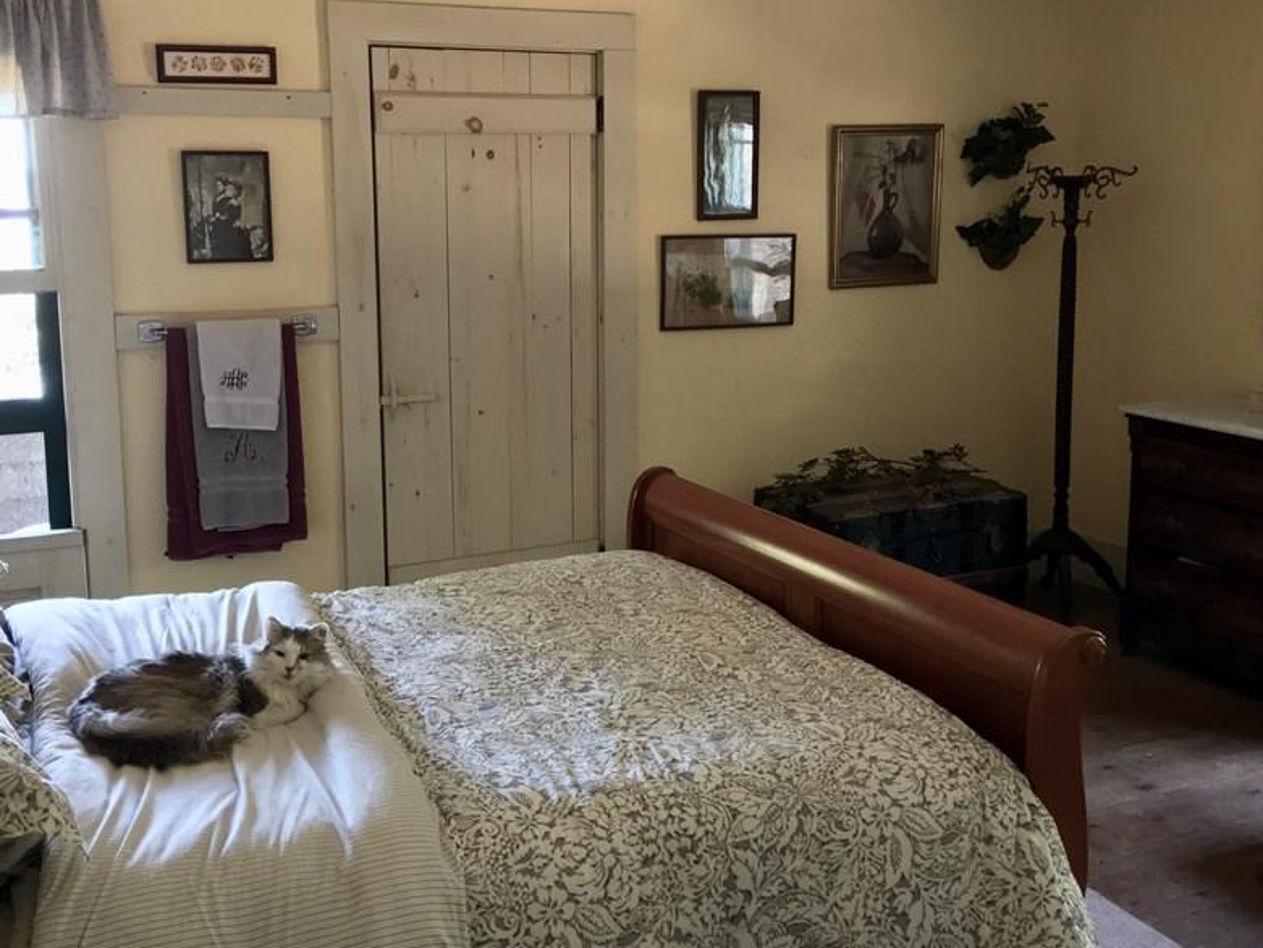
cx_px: 595
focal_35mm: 38
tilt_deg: -8.3
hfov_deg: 48.9
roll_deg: +0.6
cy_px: 404
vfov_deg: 37.7
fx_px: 1387
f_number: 2.2
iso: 200
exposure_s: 1/24
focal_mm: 4.15
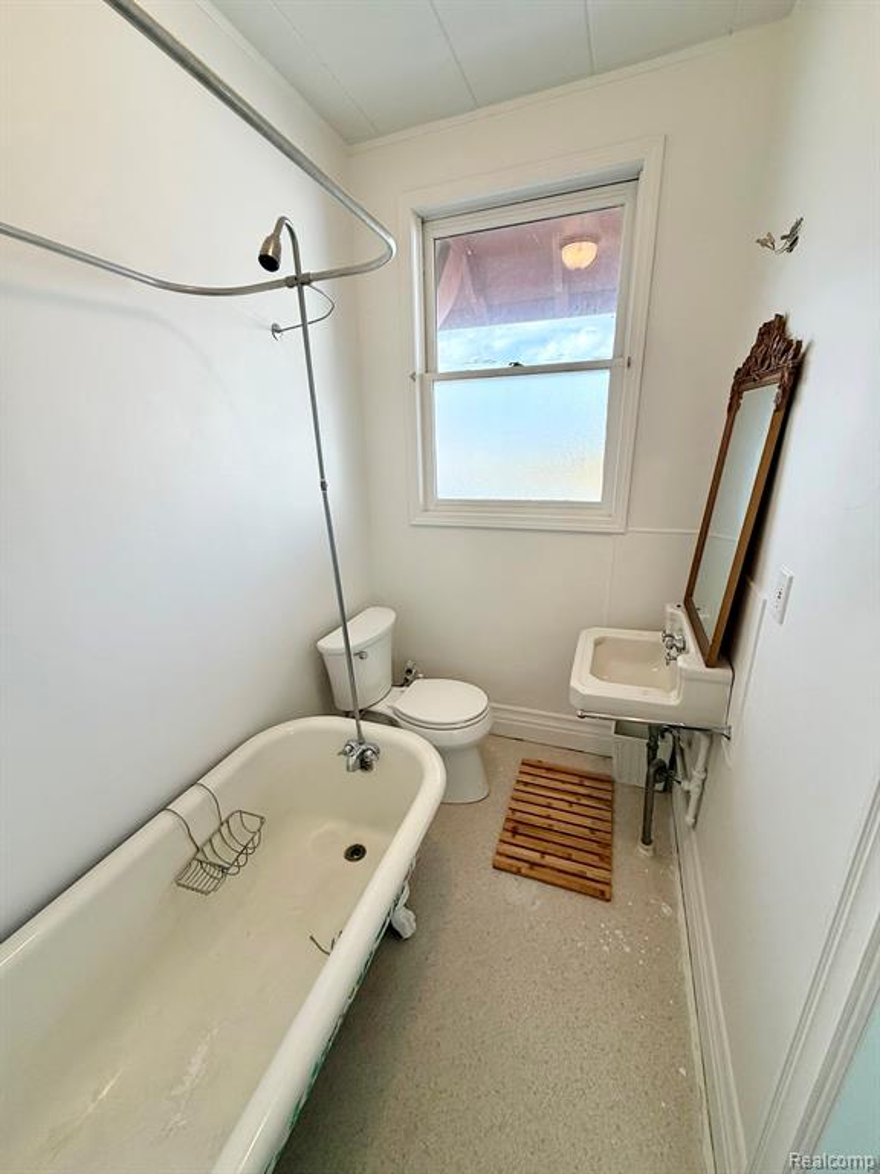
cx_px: 440
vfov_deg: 102.1
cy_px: 587
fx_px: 475
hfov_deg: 85.7
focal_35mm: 14
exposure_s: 1/178
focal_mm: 2.22
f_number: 2.2
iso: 64
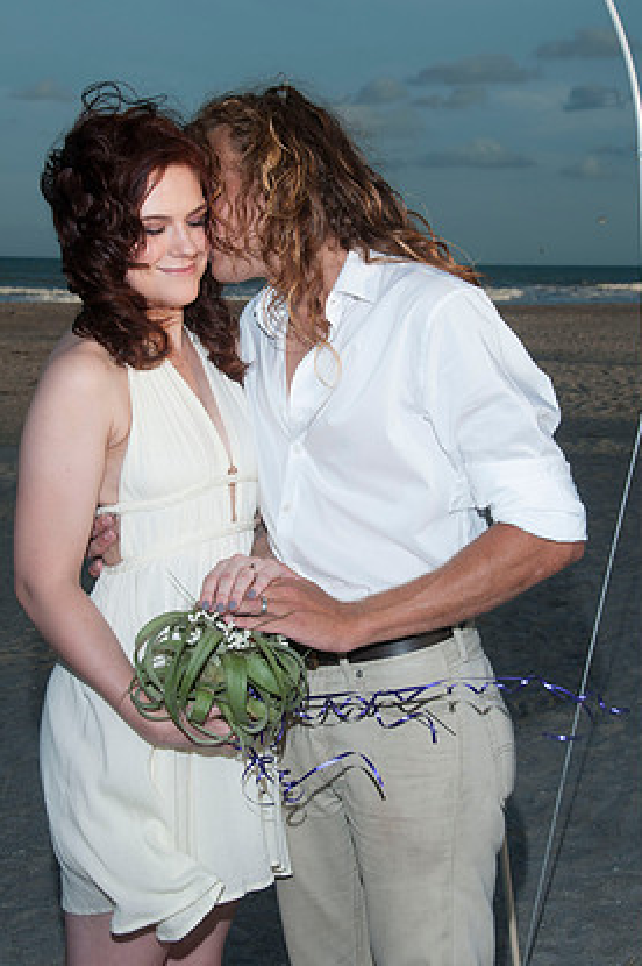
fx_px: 1742
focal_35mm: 65
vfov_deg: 31.0
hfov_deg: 20.9
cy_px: 447
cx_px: 308
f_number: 10
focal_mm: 40
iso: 100
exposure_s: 1/250
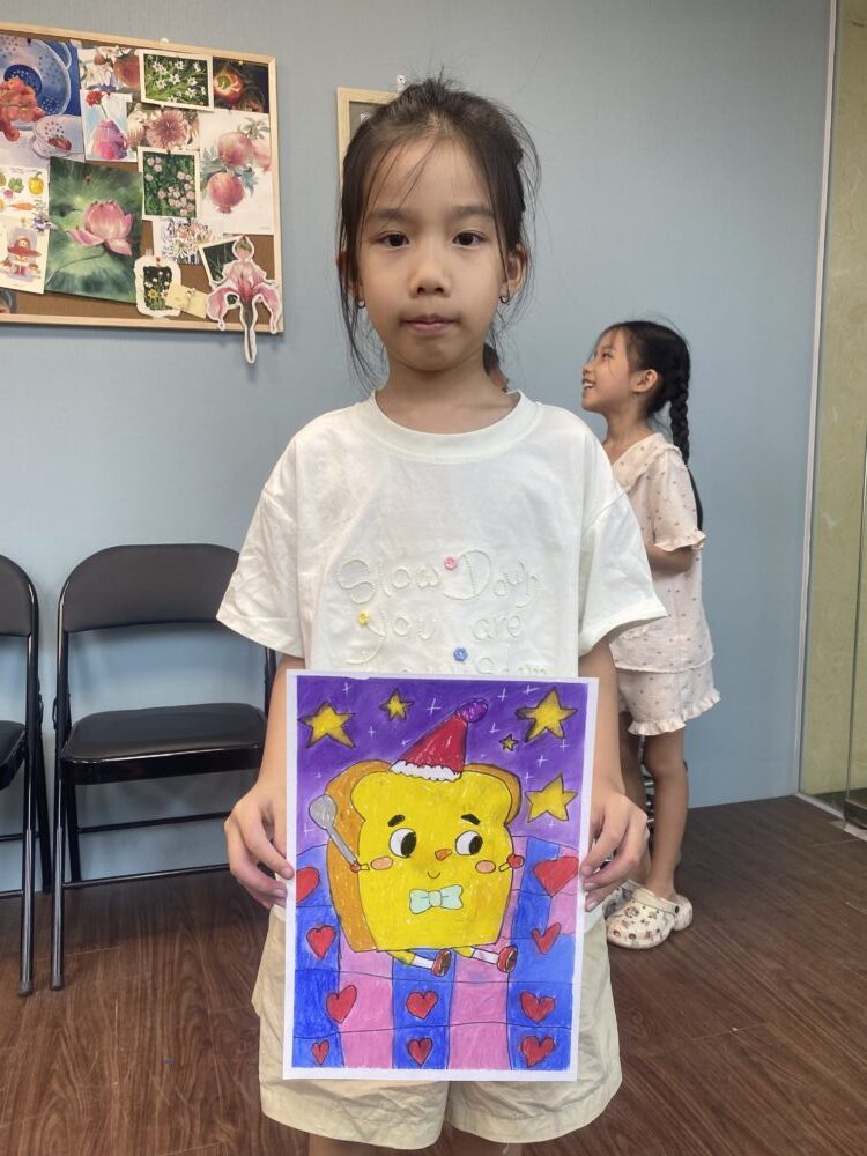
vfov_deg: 67.3
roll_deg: +0.2
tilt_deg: -6.2
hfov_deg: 53.1
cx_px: 434
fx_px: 868
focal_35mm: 26
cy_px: 578
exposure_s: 1/100
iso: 80
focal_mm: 4.25
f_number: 1.8
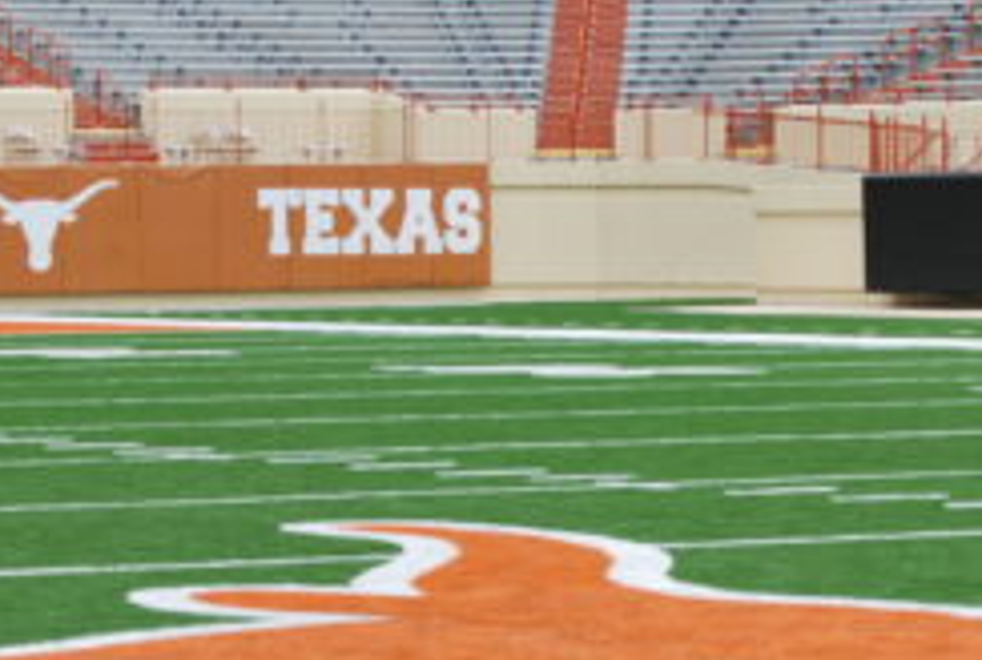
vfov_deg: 6.8
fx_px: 5557
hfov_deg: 10.1
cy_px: 582
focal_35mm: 203
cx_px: 741
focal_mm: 55
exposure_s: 1/200
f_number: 7.1
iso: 100
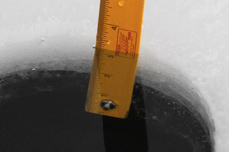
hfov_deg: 5.5
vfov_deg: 3.7
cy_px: 76
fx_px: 2384
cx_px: 114
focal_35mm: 375
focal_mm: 250
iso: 1250
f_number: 6.3
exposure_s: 1/400
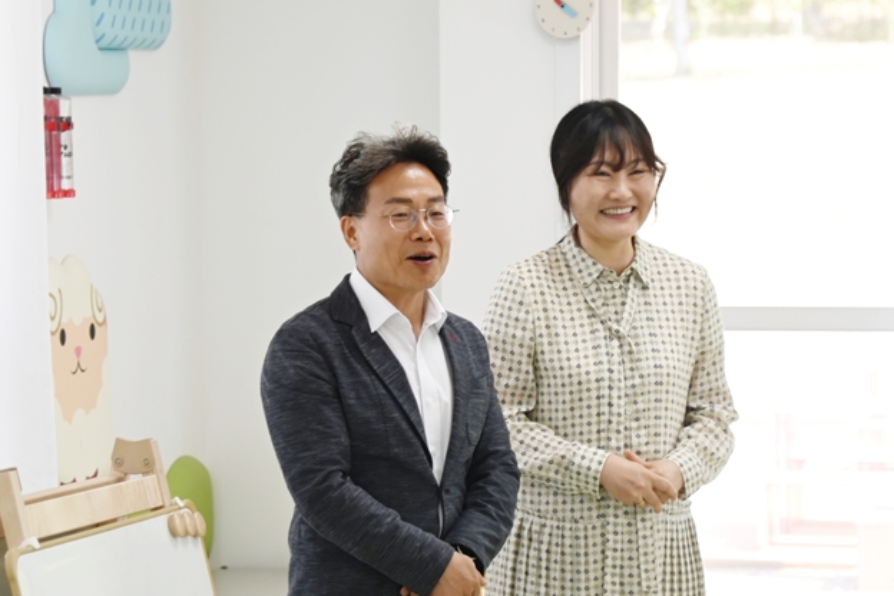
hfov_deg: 13.7
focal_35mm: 150
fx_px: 3725
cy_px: 372
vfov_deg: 9.1
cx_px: 497
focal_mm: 78
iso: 500
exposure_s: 1/200
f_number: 4
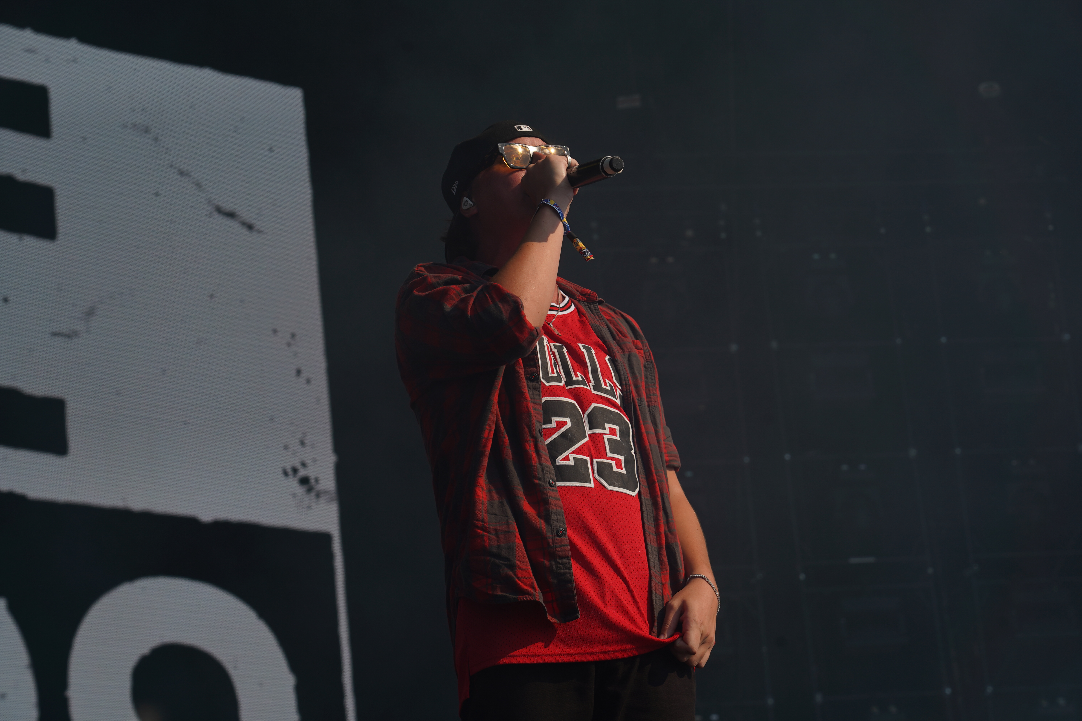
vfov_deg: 13.0
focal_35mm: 105
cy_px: 360
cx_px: 541
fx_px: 3156
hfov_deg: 19.5
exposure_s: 1/500
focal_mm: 105
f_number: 8
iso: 100
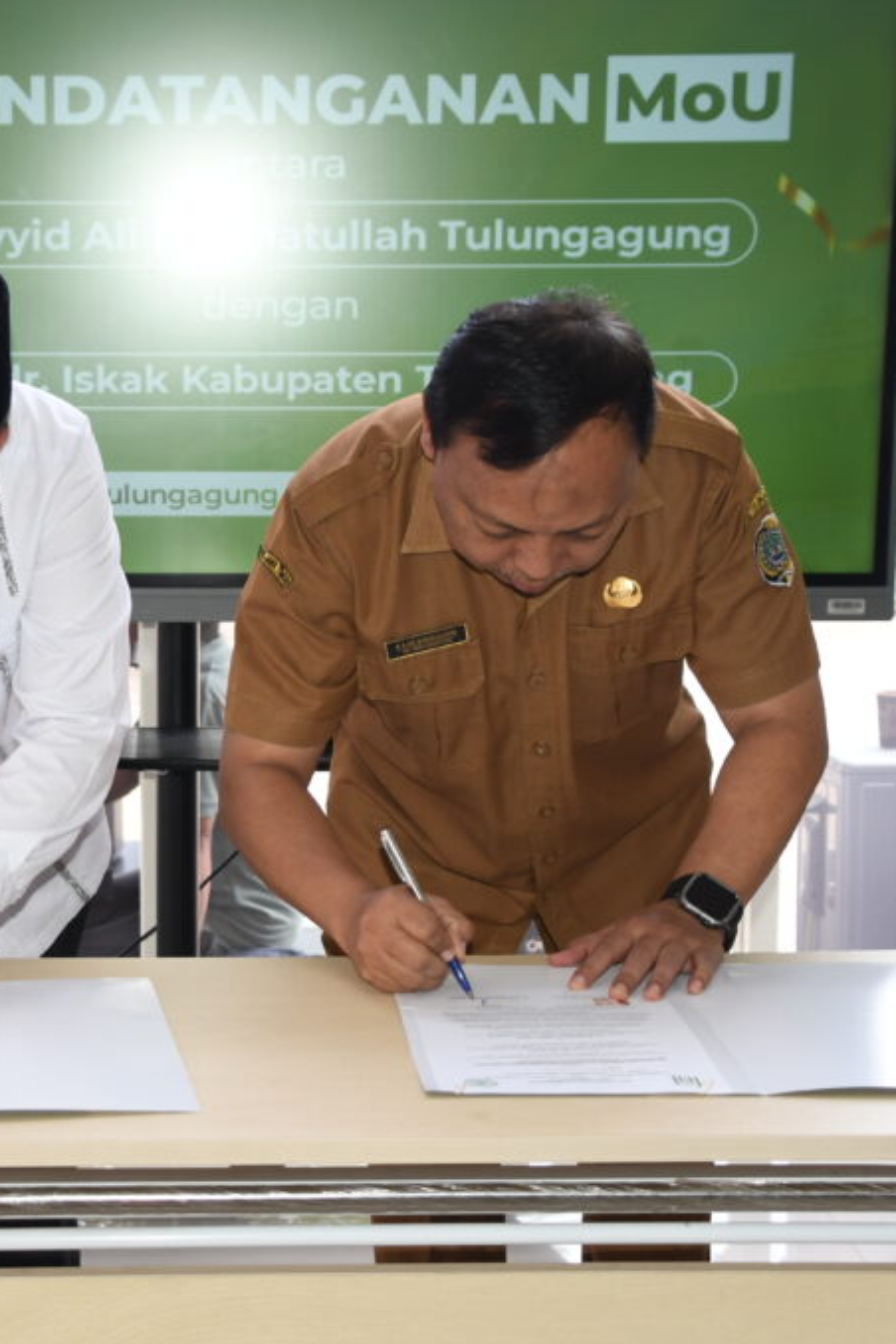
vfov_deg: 29.7
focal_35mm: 68
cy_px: 671
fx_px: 2538
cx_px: 196
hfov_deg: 19.8
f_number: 4
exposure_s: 1/125
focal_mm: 30
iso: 500
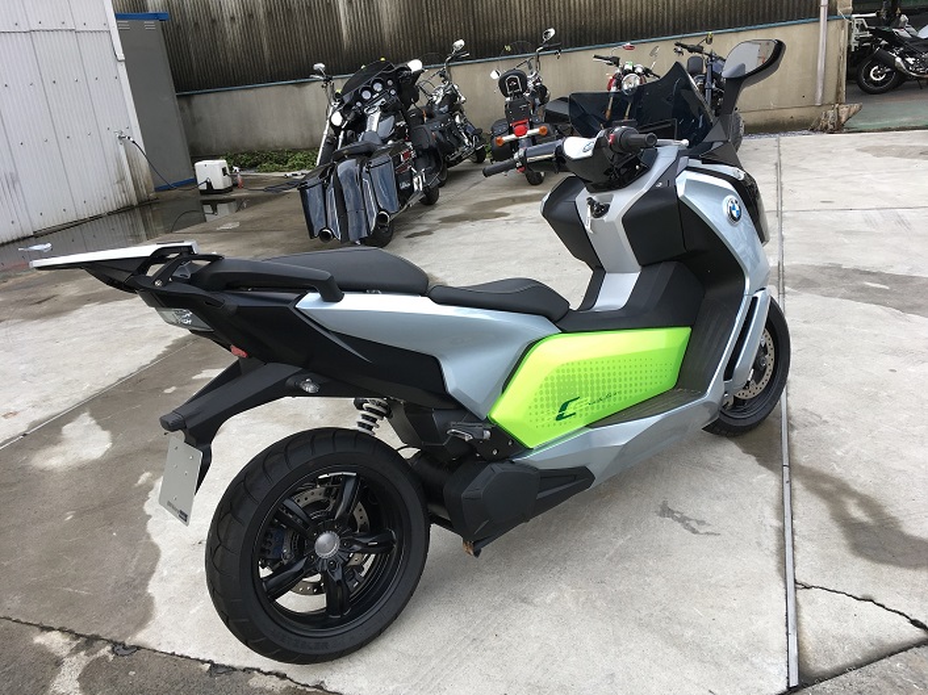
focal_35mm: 29
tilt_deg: -20.9
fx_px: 777
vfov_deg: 48.2
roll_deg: +6.9
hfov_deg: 61.7
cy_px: 348
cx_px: 464
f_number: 2.2
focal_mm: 4.15
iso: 25
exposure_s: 1/151
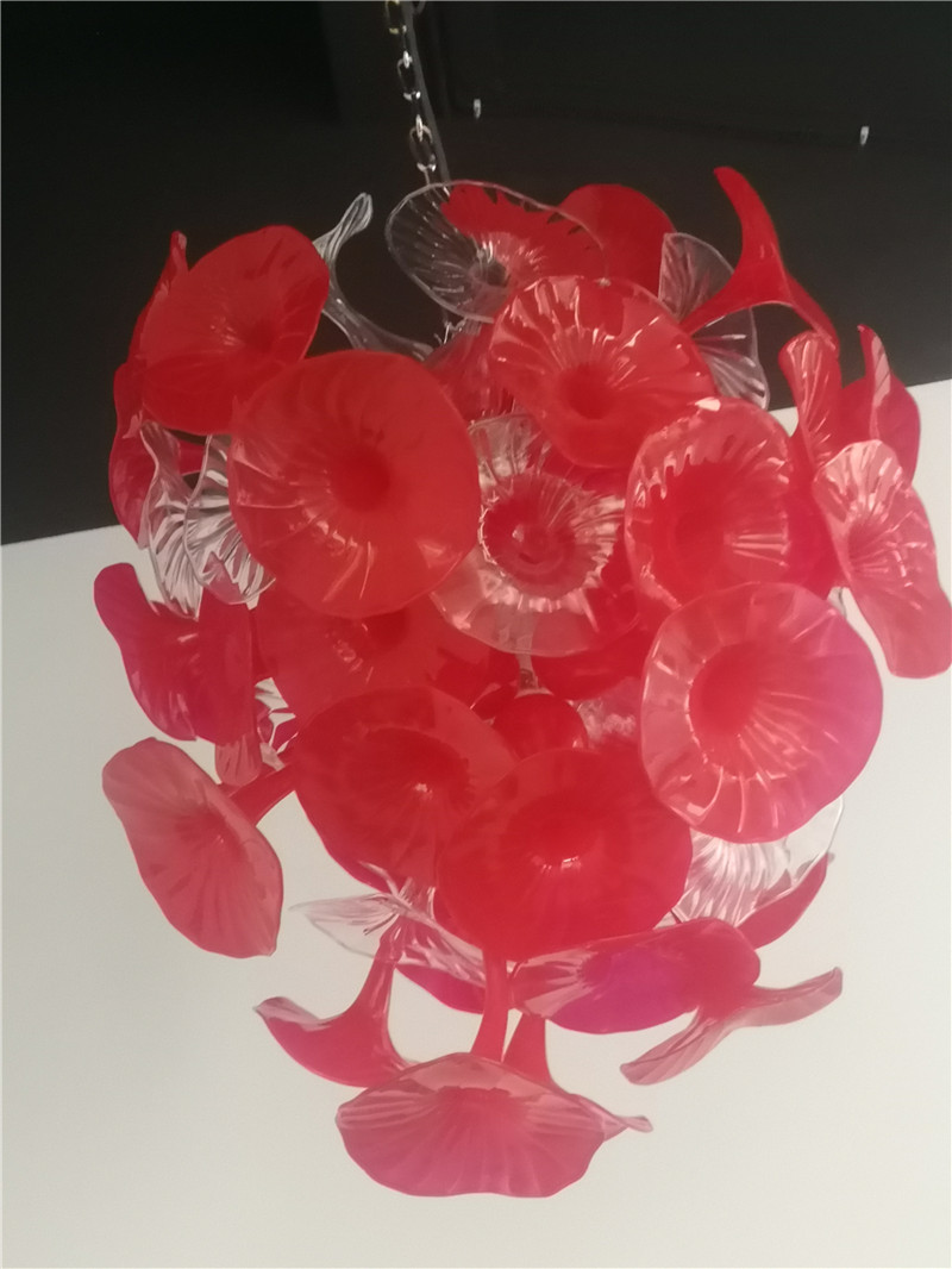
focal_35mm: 40
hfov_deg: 36.0
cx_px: 476
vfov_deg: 46.8
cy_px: 634
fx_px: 1466
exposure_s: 1/16.7
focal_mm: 3.95
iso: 640
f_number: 1.6
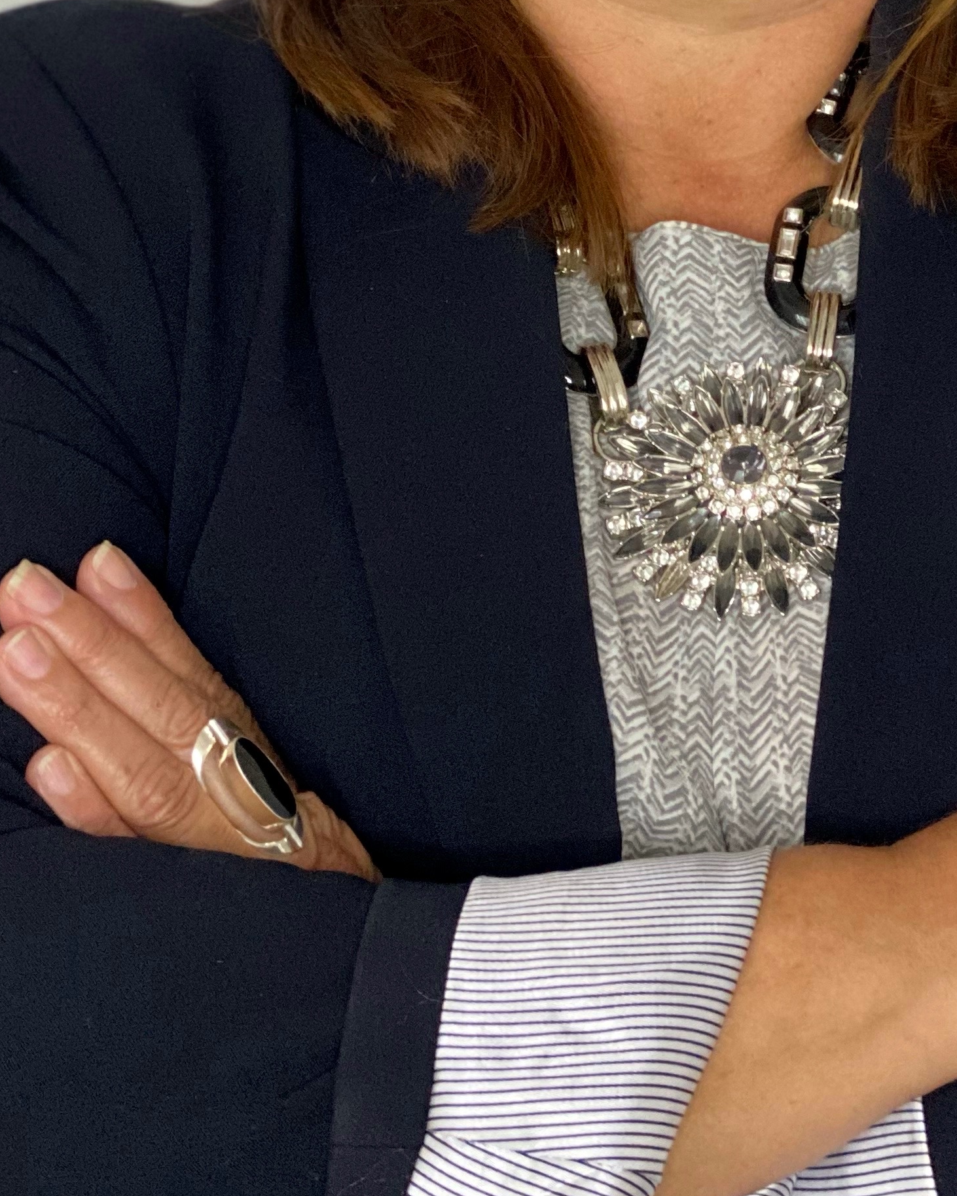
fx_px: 3965
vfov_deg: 16.7
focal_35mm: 112
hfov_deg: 13.7
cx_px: 765
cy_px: -91
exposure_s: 1/40
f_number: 2
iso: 320
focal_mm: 6
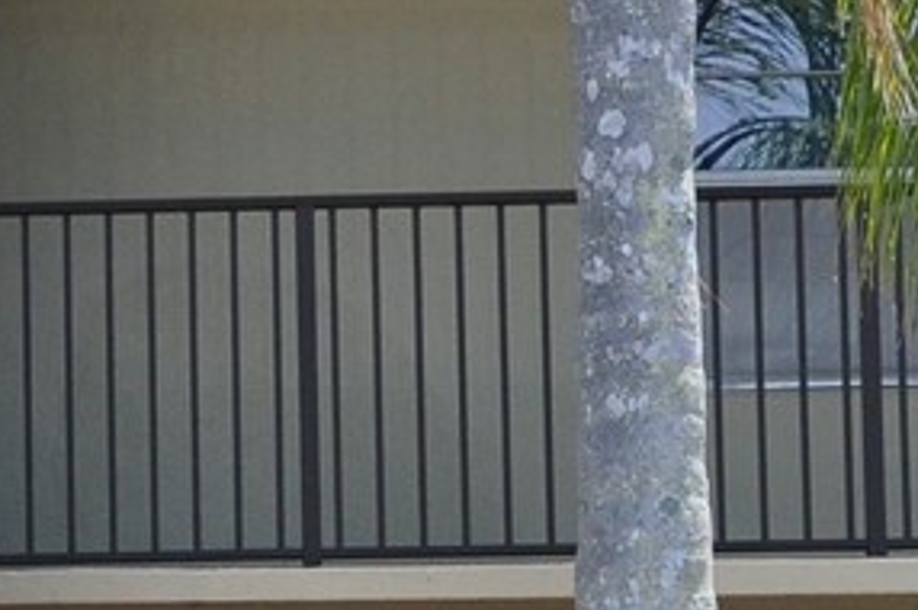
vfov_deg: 4.5
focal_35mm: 303
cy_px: 990
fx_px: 7718
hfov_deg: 6.6
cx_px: -851
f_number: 7.1
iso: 400
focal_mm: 34
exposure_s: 1/640
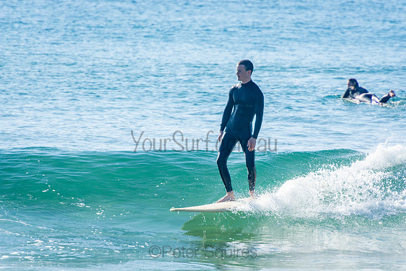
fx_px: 6768
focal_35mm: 600
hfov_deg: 3.4
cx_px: 203
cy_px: 136
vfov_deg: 2.3
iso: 250
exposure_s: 1/1250
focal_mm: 400
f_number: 5.6
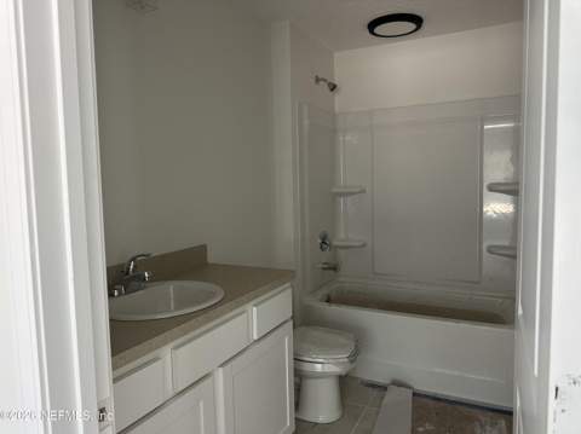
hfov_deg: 71.7
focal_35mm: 24
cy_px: 217
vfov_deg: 56.7
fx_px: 402
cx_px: 290
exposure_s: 1/102
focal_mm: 6.86
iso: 250
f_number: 1.78
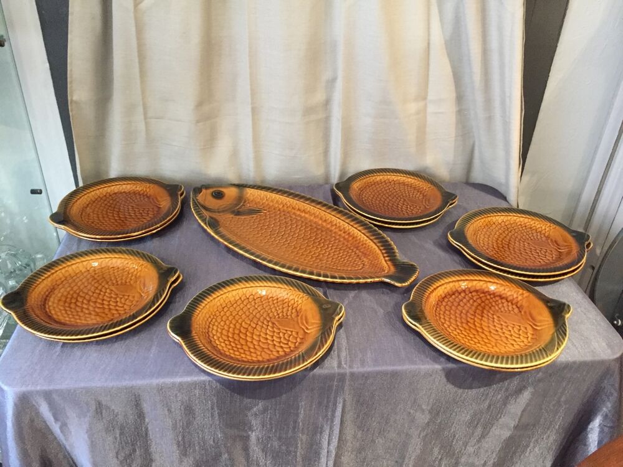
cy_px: 234
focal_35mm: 29
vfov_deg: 48.2
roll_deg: -1.2
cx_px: 312
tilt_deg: -30.3
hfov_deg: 61.7
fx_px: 522
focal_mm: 4.15
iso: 250
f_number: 2.2
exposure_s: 1/17
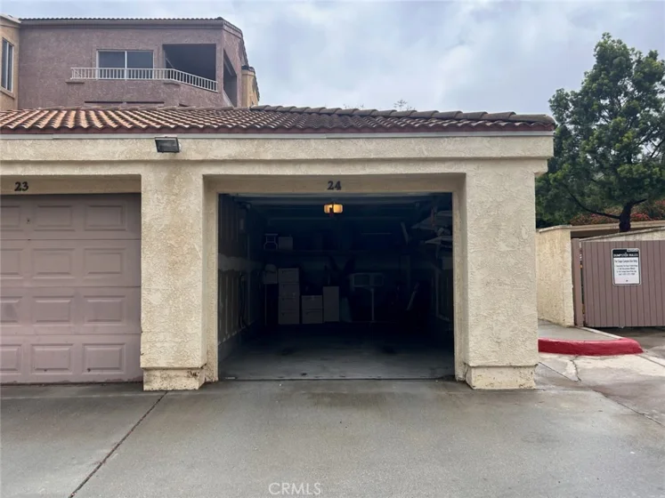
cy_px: 249
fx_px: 499
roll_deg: +0.0
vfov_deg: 53.1
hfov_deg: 67.3
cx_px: 332
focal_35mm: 26
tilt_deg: +2.0
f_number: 1.5
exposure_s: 1/1972
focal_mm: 5.7
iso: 50
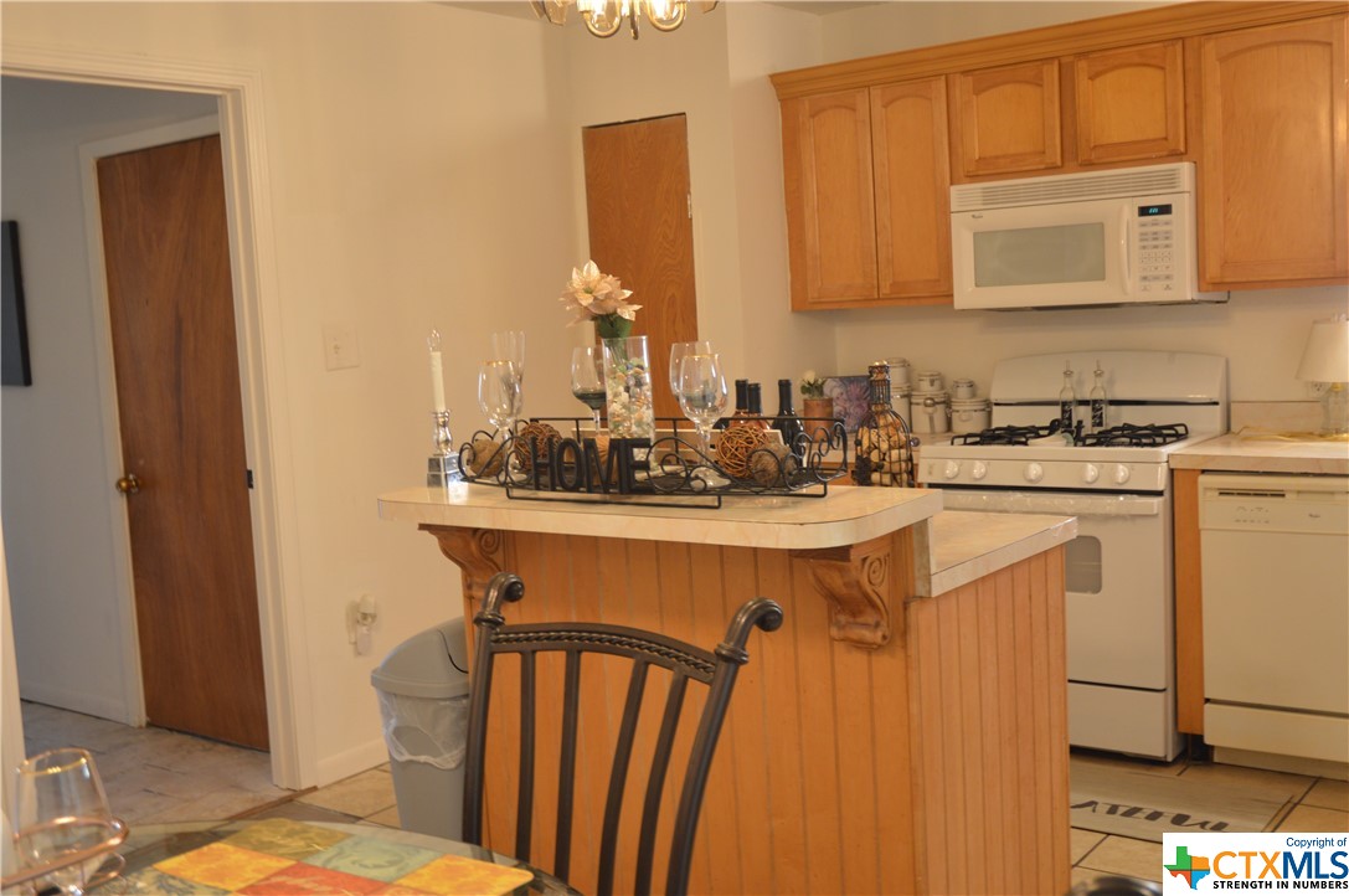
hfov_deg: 51.3
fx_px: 1404
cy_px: 448
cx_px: 674
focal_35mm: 38
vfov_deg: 35.4
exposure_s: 1/25
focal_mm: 25
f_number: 3.8
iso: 400
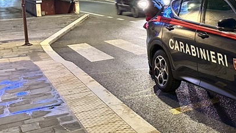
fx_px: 363
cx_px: 257
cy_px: 17
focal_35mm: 58
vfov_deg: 20.3
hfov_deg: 32.0
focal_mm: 6.86
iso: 1250
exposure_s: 1/29
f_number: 1.78
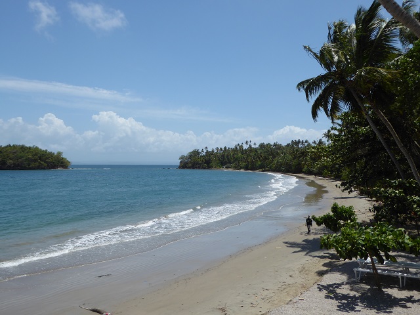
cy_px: 158
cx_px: 210
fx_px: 413
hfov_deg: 54.0
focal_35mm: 34
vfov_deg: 41.8
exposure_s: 1/1300
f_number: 3.6
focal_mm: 5.8
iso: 80
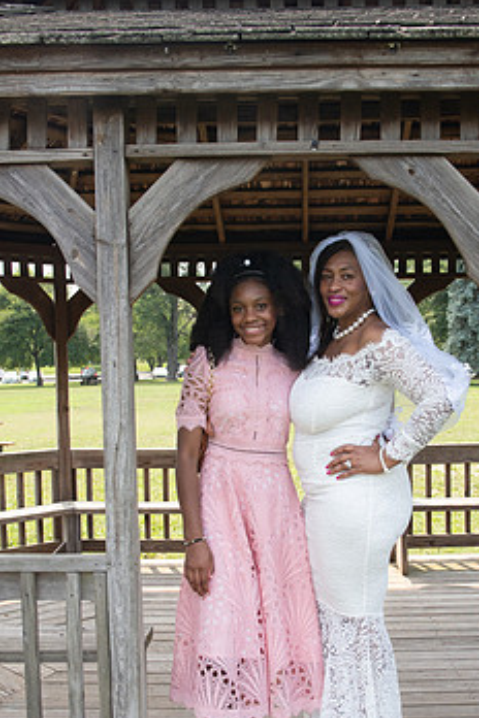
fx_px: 878
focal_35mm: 44
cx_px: 308
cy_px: 404
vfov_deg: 44.4
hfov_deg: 30.4
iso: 800
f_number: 6.3
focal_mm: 33
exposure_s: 1/1600
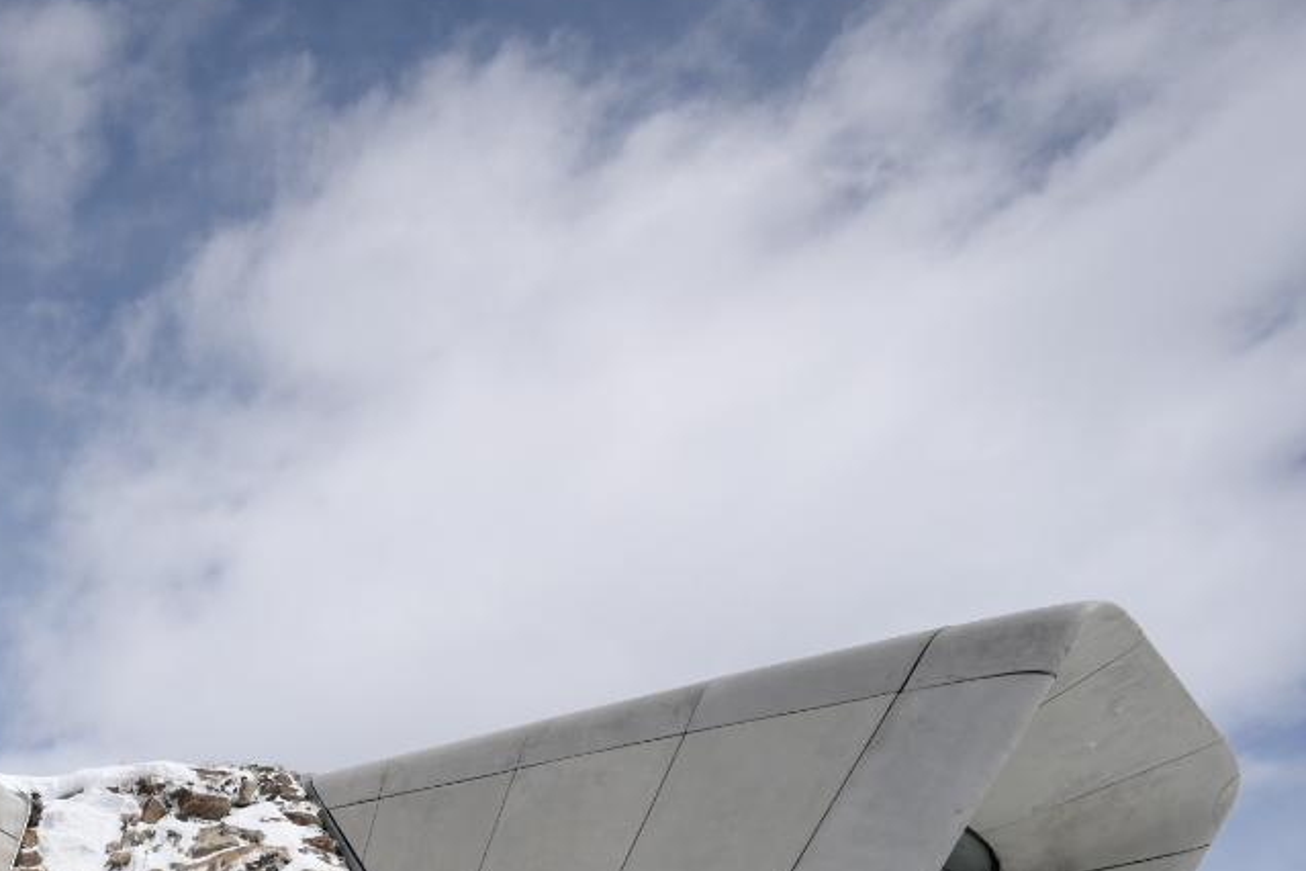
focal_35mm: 39
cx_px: -43
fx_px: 1424
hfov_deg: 41.7
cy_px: 943
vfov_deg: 30.6
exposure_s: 1/8000
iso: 400
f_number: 4
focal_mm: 15.5
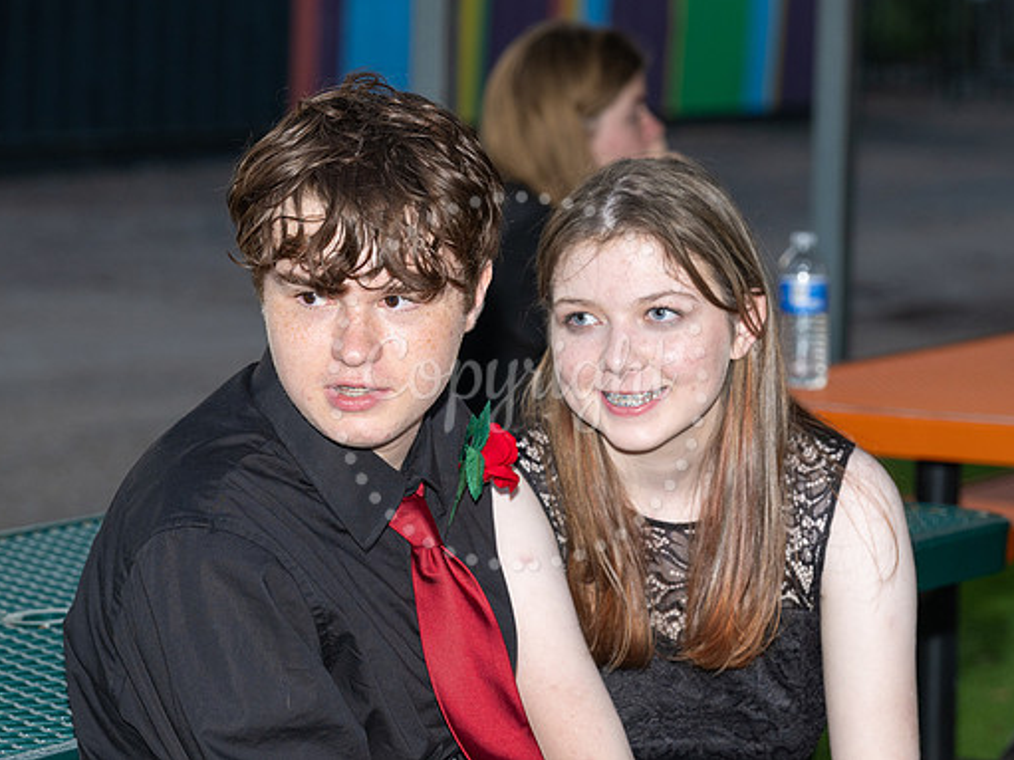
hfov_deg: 11.5
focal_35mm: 172
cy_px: 482
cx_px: 518
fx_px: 5037
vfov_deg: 8.6
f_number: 5.6
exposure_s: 1/160
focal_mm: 120
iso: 320
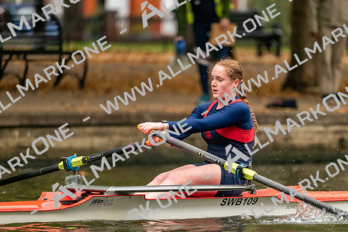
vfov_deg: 3.4
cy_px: 116
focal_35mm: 400
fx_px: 3867
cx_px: 174
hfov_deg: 5.2
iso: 4000
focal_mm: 400
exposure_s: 1/2500
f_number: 4.5
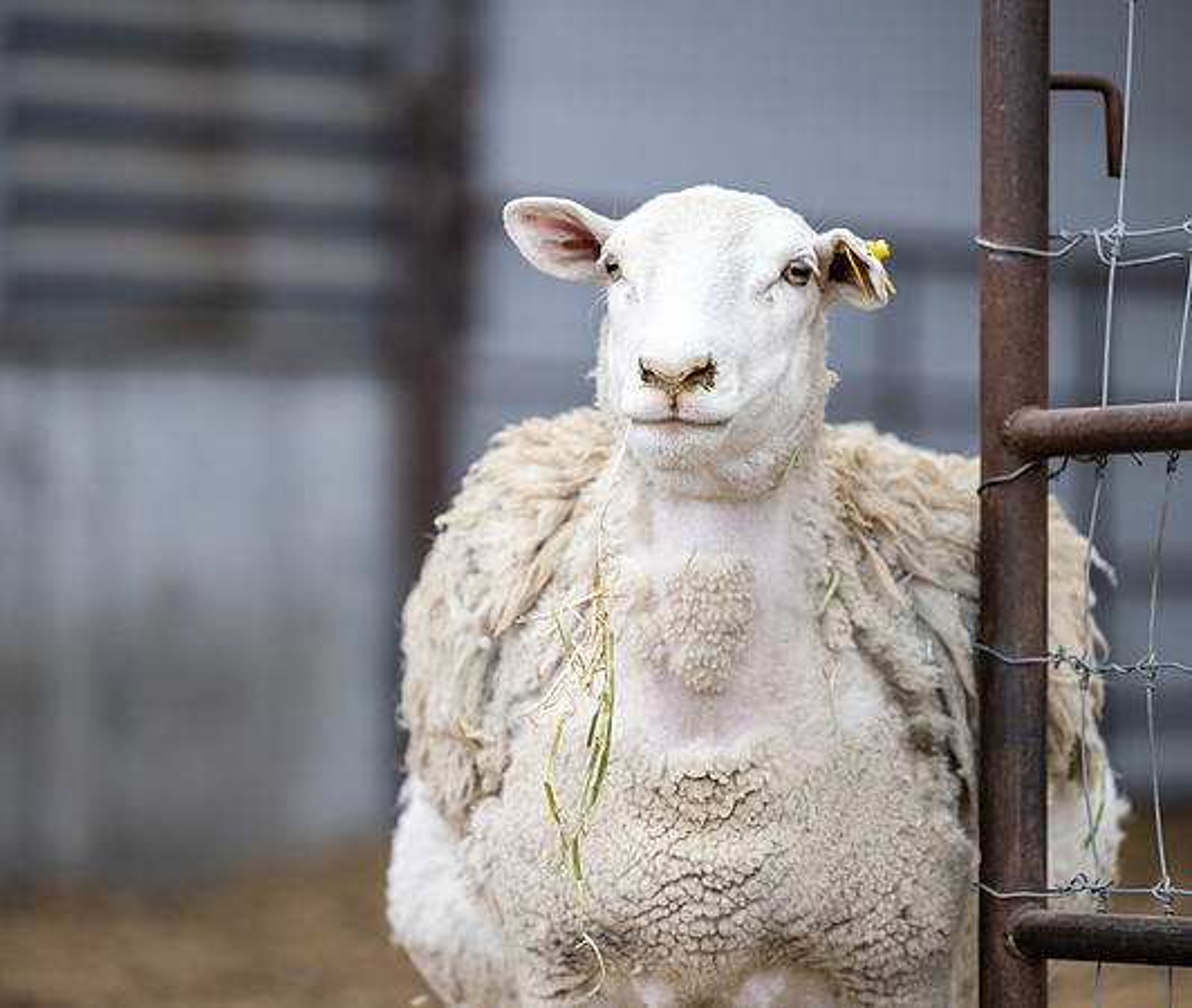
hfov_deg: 9.1
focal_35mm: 208
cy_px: 480
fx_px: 7517
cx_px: 551
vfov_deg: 7.7
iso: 500
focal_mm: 165
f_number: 2.8
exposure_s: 1/2500
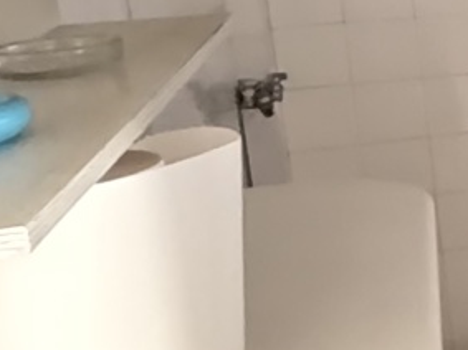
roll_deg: +0.2
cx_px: 1073
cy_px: 78
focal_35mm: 95
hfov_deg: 14.7
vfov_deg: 15.5
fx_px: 1284
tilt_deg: -12.1
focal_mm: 2.22
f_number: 2.2
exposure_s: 1/52
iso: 1600
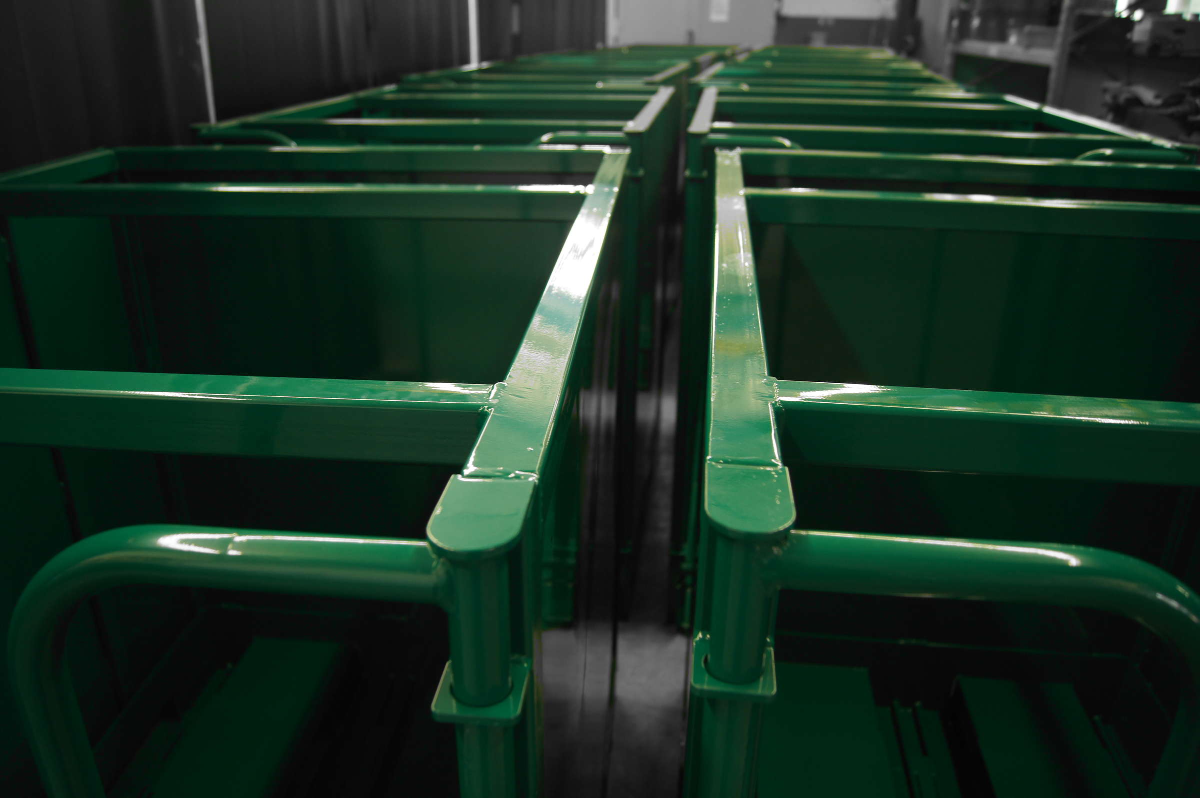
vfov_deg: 47.8
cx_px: 600
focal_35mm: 27
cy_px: 399
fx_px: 899
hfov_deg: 67.4
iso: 320
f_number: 3.5
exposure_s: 1/30
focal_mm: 18
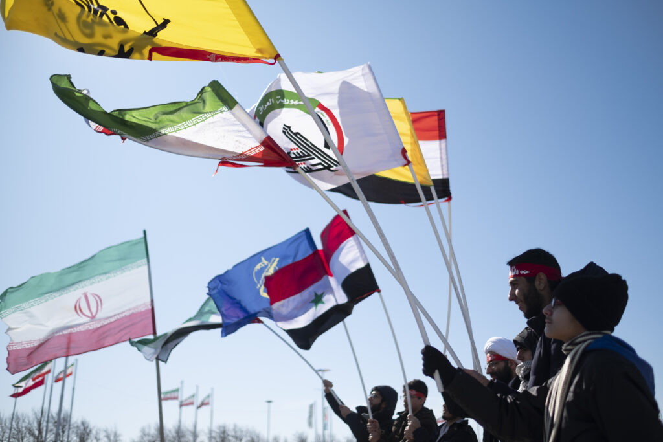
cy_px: 221
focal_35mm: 35
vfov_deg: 37.9
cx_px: 332
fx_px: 645
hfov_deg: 54.4
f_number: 1.4
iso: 200
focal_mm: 23
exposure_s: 1/12800
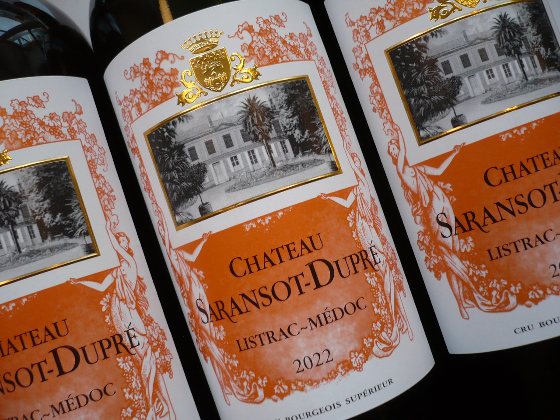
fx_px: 566
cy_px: 210
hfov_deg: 52.6
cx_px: 280
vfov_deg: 40.7
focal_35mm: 35
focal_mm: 5.8
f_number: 2.8
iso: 160
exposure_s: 1/30
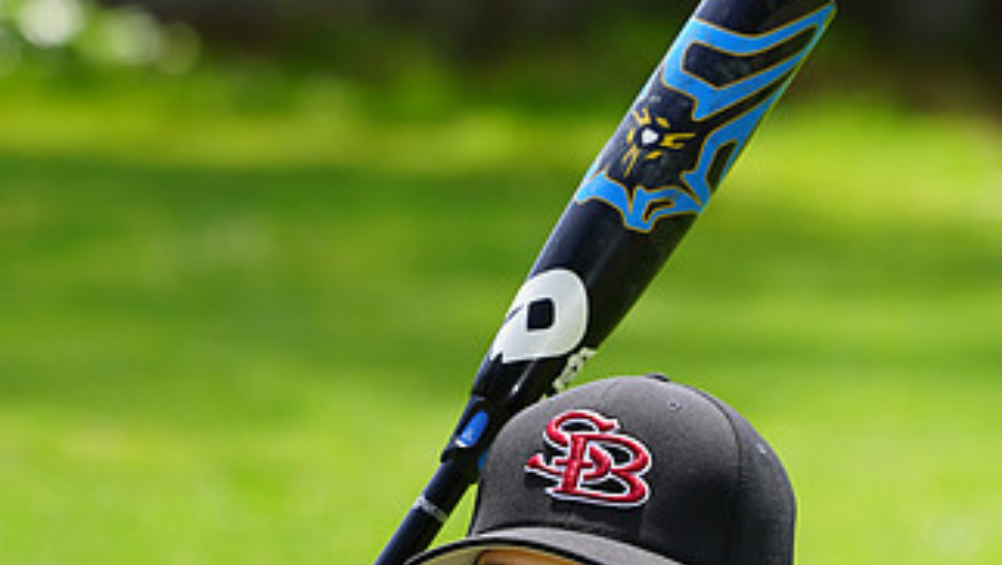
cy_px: 726
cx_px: 521
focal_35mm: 481
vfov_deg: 2.5
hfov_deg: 4.5
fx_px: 12785
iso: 200
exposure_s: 1/160
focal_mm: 256
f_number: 8
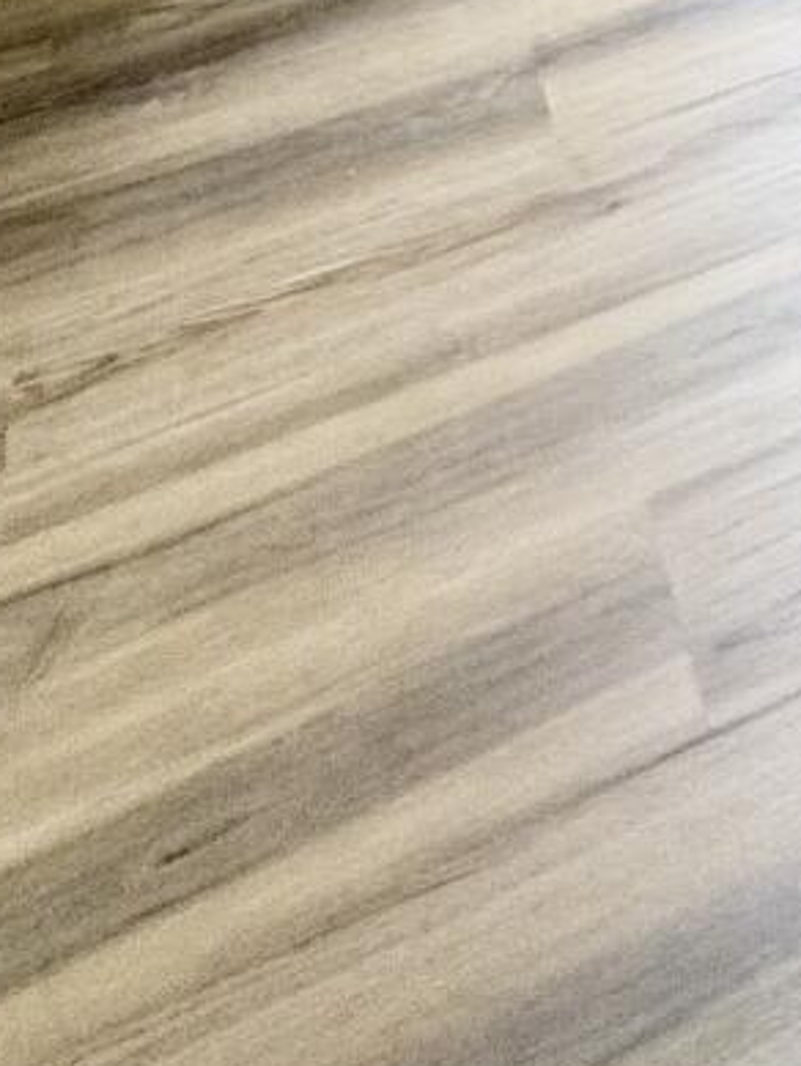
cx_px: 1714
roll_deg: +0.7
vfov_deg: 16.9
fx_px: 2220
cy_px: -1241
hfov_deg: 15.3
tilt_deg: -1.9
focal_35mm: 72
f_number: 2.2
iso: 100
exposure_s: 1/99
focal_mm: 2.22
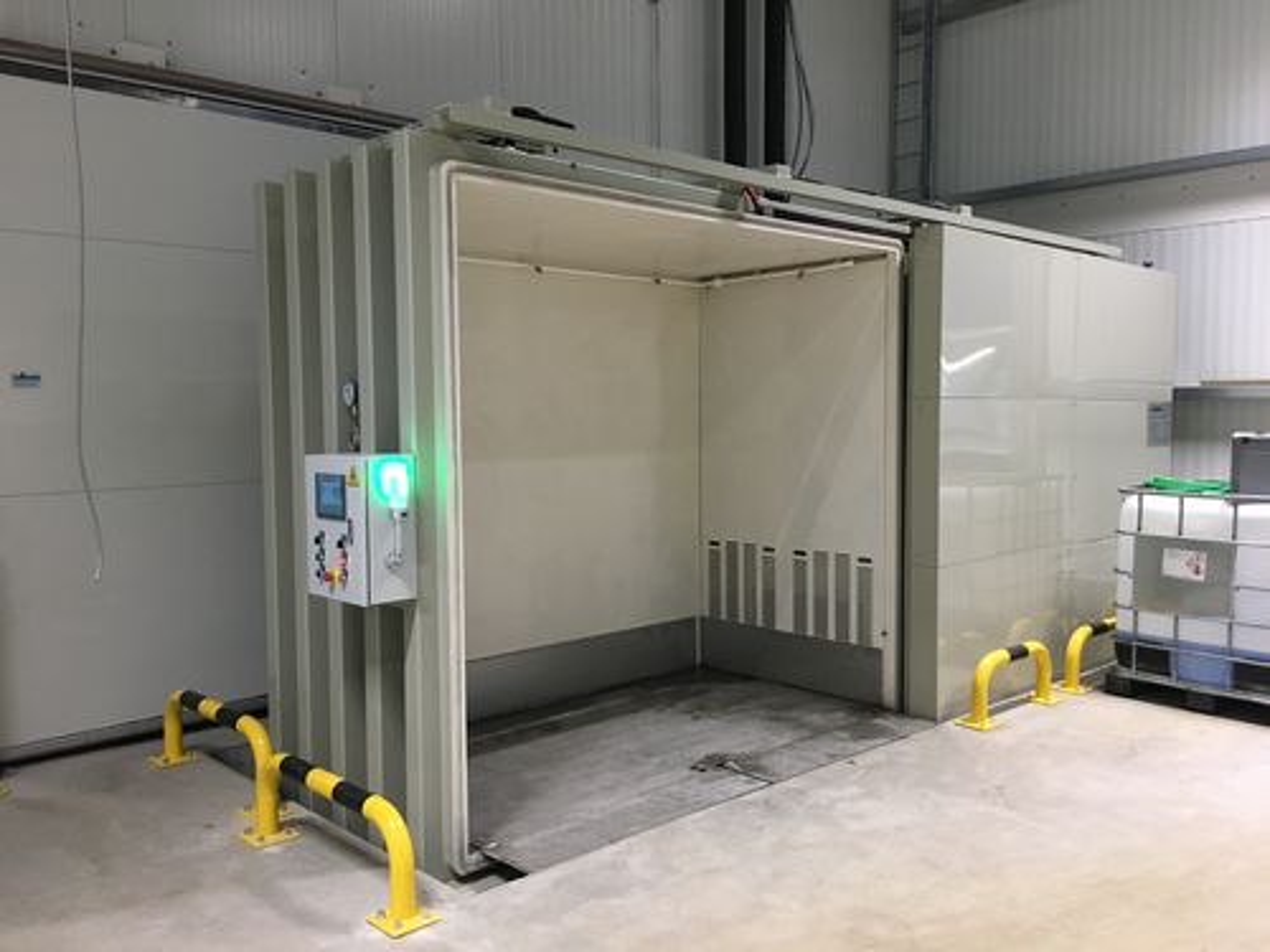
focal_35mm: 29
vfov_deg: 48.2
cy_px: 476
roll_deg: -0.1
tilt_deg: -3.9
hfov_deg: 61.7
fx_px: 1064
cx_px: 635
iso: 160
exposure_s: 1/33
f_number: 2.2
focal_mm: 4.15
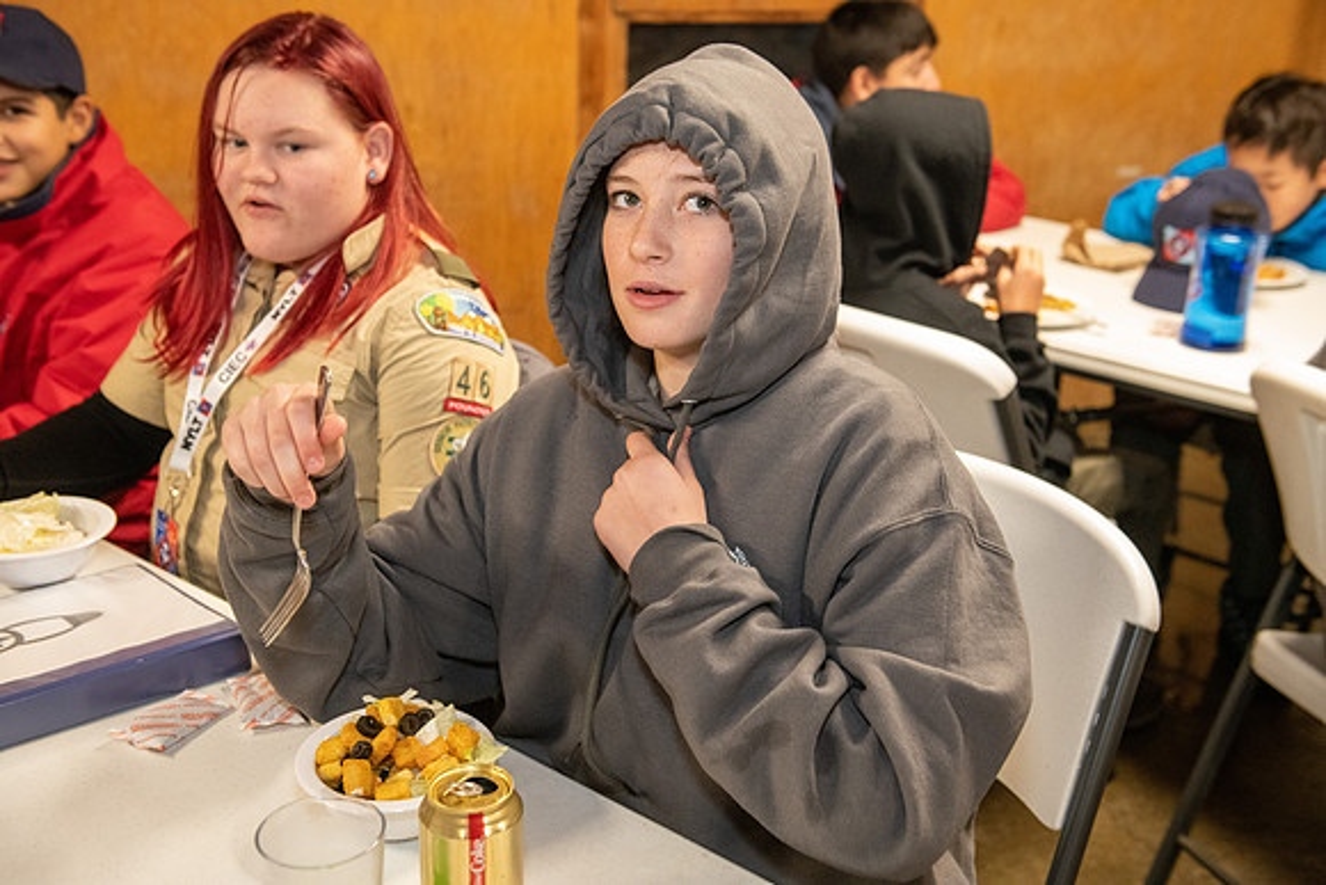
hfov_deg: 44.5
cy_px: 442
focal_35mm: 44
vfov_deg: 30.5
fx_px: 1621
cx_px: 663
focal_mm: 44
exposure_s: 1/125
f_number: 4
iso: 5600
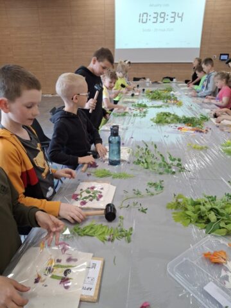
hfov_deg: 54.9
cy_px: 154
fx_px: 222
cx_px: 116
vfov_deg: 69.4
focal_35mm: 25
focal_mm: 4.69
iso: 100
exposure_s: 1/100
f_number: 1.8
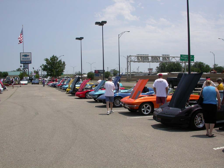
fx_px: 246
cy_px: 84
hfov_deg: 49.0
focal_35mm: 38
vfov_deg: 37.7
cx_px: 112
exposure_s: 1/567
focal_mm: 7.85
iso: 100
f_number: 7.5
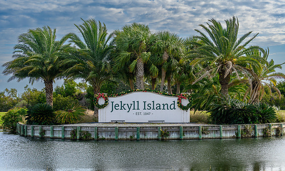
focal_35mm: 98
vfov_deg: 13.0
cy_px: 95
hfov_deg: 21.4
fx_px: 753
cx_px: 142
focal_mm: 92
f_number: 5.6
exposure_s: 1/200
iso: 64
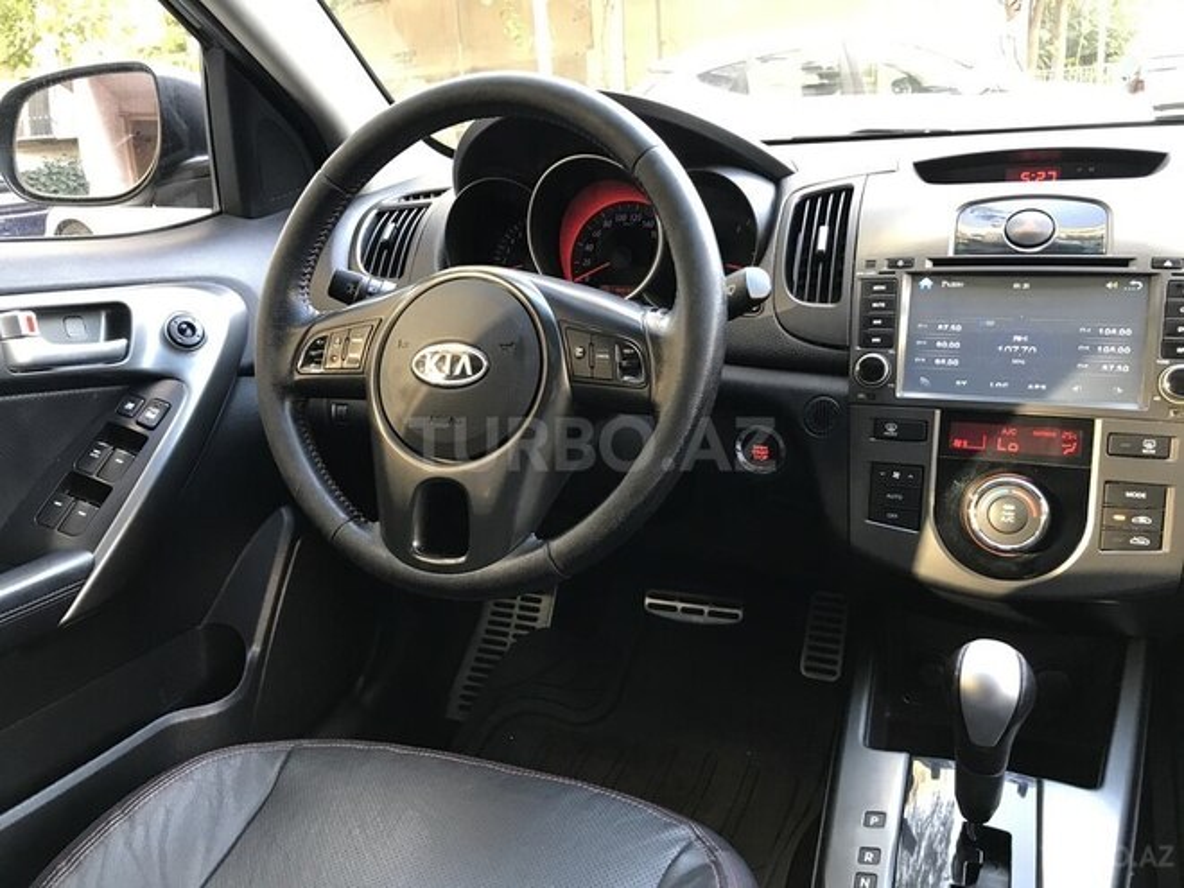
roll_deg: +5.5
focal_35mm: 28
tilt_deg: -15.2
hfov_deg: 63.4
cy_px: 444
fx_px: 958
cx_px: 592
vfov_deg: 49.7
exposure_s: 1/17
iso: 40
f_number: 1.8
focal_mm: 3.99
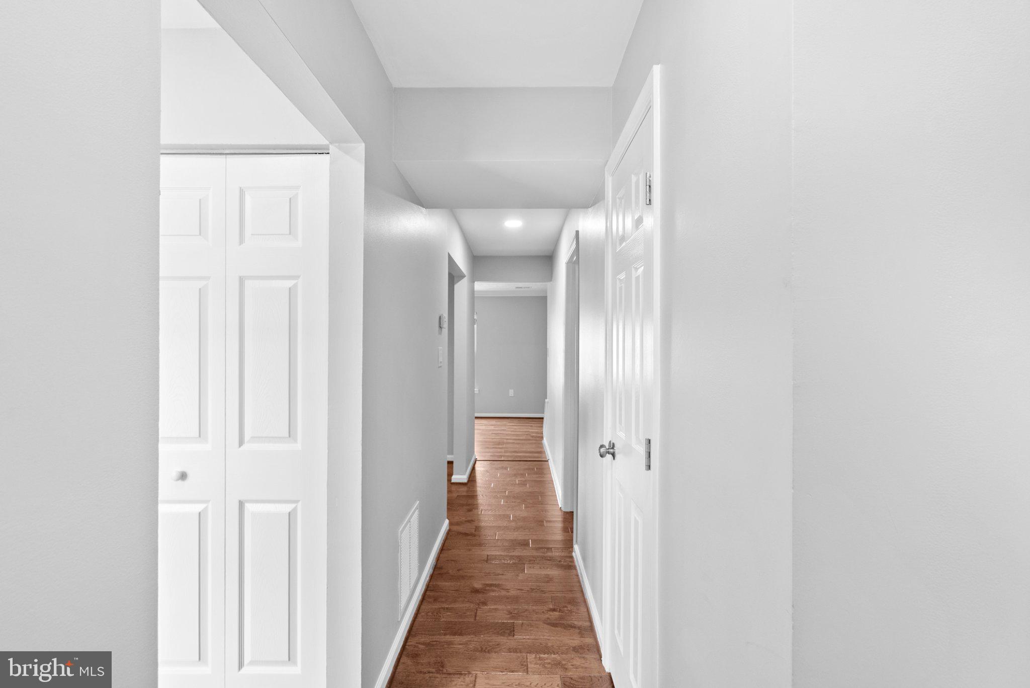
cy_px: 344
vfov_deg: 73.8
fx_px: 458
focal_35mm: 16
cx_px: 515
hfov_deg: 96.7
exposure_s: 1/8
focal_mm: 16
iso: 800
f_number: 8
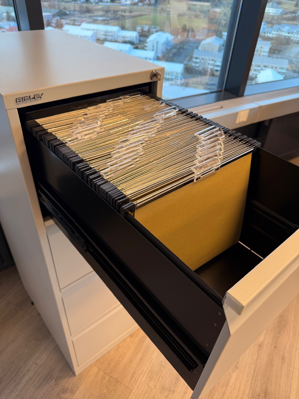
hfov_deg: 56.8
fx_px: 276
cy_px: 200
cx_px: 150
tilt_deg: -36.4
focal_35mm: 24
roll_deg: -3.2
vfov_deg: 71.6
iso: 125
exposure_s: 1/100
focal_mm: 6.76
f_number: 1.78
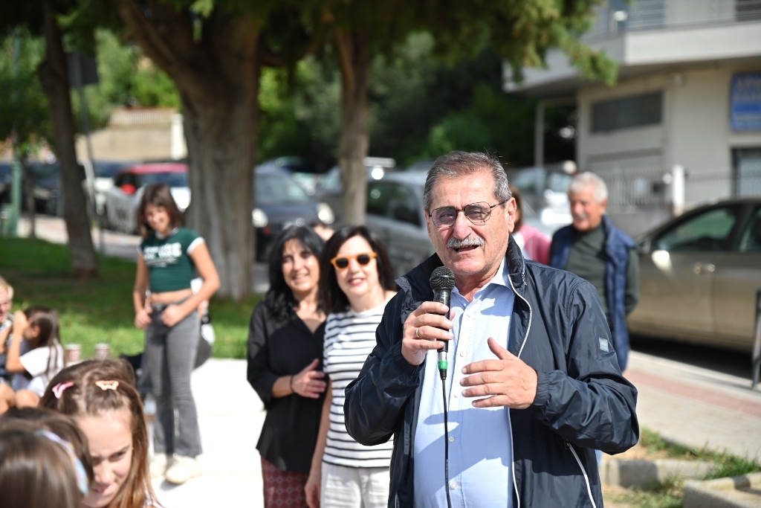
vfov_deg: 19.5
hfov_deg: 28.8
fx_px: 1480
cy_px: 254
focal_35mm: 70
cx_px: 380
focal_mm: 70
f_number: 2.8
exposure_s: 1/1250
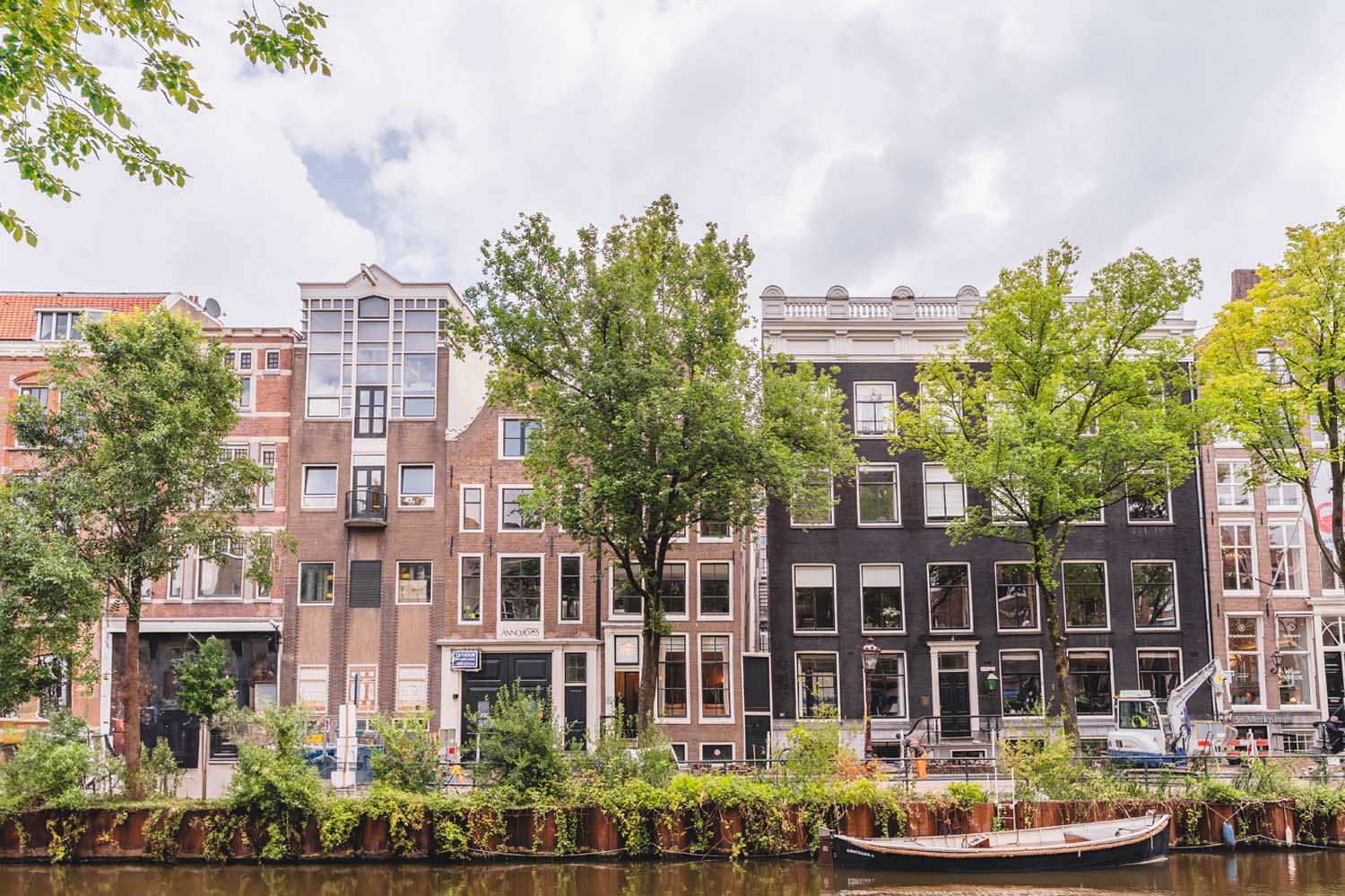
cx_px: 672
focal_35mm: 24
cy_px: 448
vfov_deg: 53.1
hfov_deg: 73.7
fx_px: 897
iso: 100
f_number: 7.1
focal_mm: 24
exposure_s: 1/1250
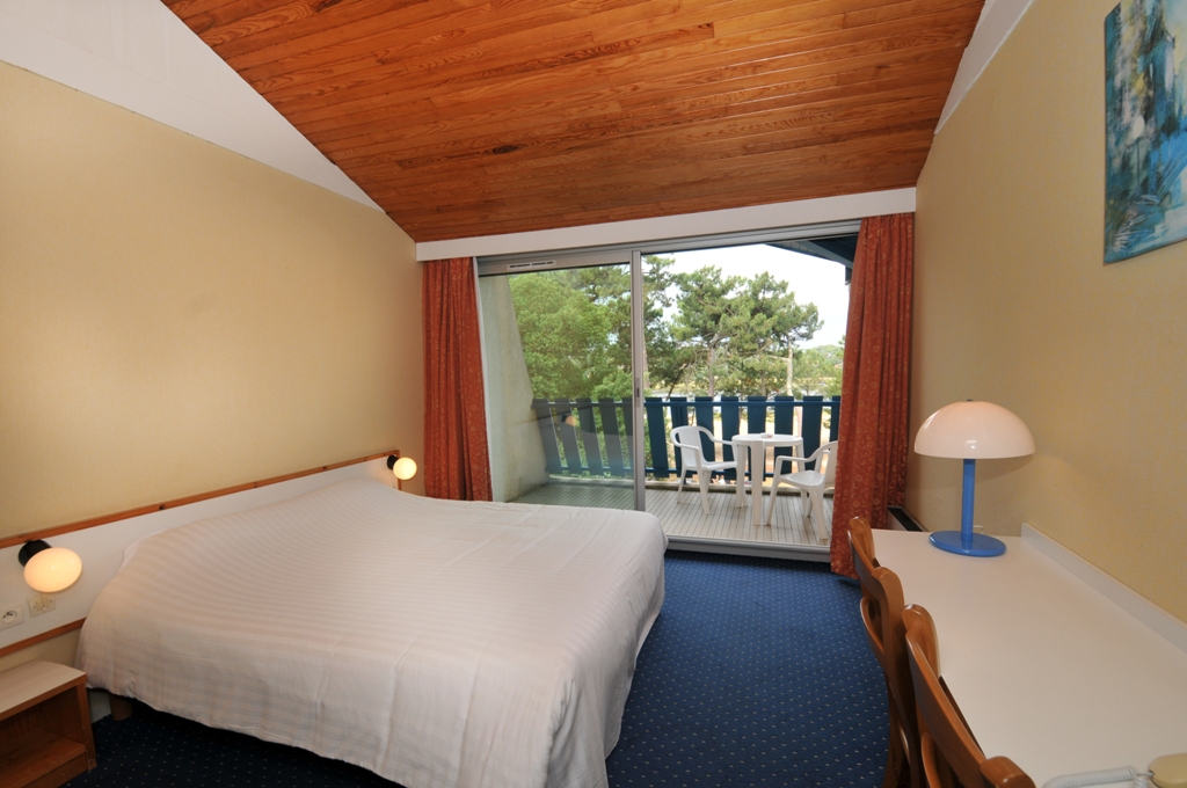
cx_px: 594
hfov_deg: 100.5
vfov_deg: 77.2
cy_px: 394
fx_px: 494
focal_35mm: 15
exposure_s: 1/125
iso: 200
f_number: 5.6
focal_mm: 10
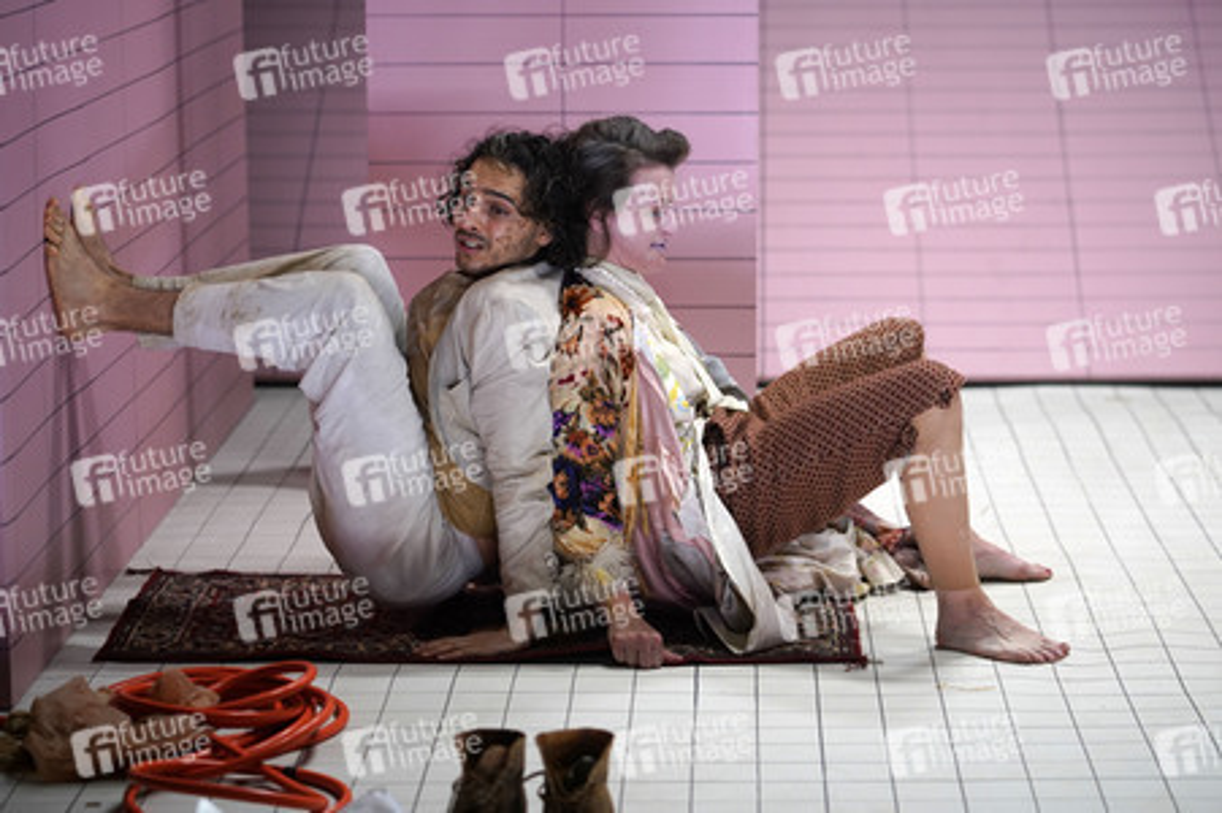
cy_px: 406
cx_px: 611
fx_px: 2883
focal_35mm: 85
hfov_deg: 23.9
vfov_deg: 16.0
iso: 1600
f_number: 2.2
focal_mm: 85
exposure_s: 1/320
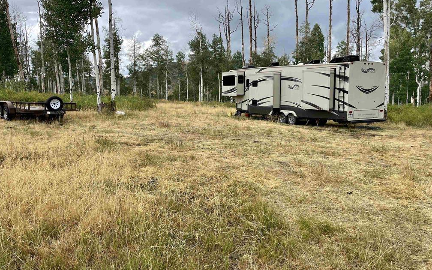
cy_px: 128
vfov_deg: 44.5
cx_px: 216
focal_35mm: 28
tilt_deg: -7.1
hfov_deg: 66.5
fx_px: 330
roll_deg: +0.7
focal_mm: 4.2
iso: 32
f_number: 1.6
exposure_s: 1/1350
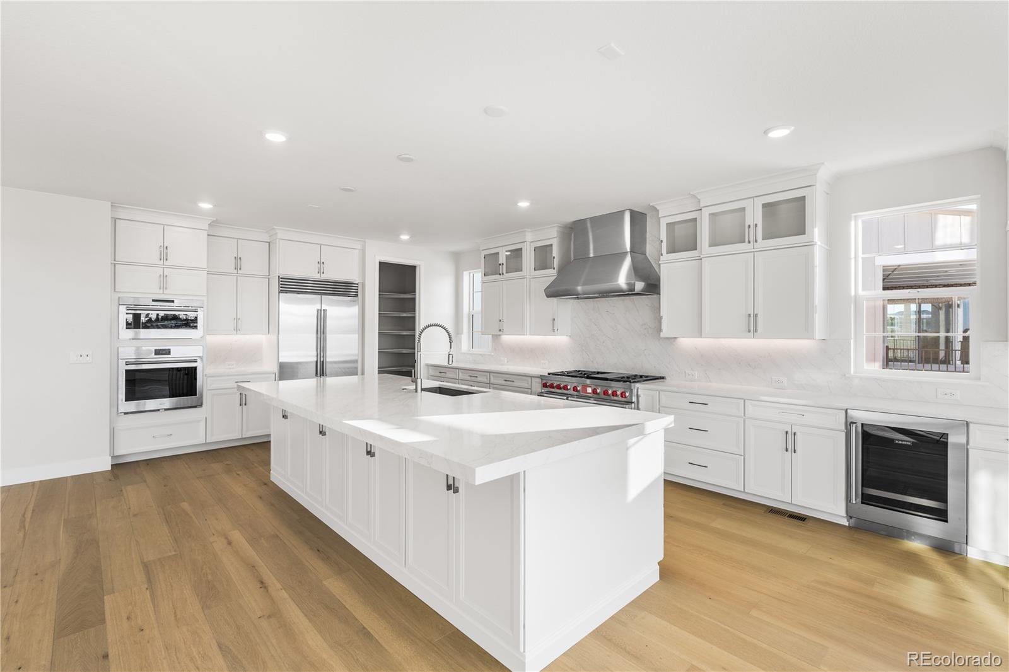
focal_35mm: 16
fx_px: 462
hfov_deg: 95.0
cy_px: 336
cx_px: 504
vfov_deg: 72.0
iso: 160
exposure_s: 1/15
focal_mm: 16.5
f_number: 8
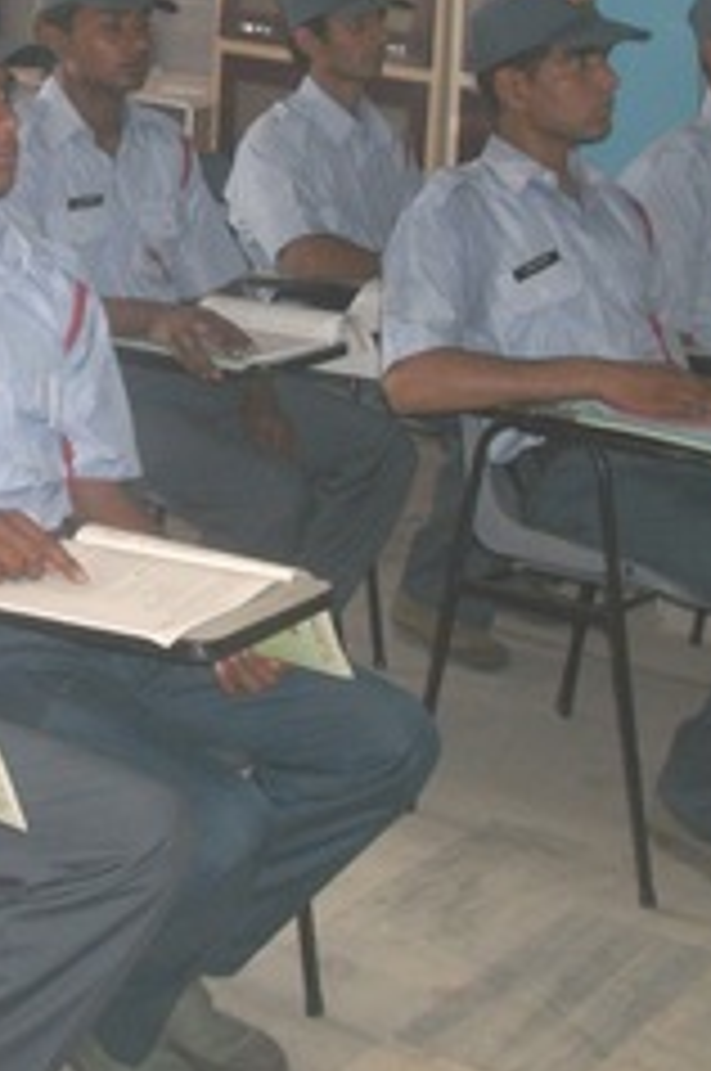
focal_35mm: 70
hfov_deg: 18.8
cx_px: -36
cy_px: 421
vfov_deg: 28.8
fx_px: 2080
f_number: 2.9
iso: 160
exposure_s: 1/60
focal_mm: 5.7
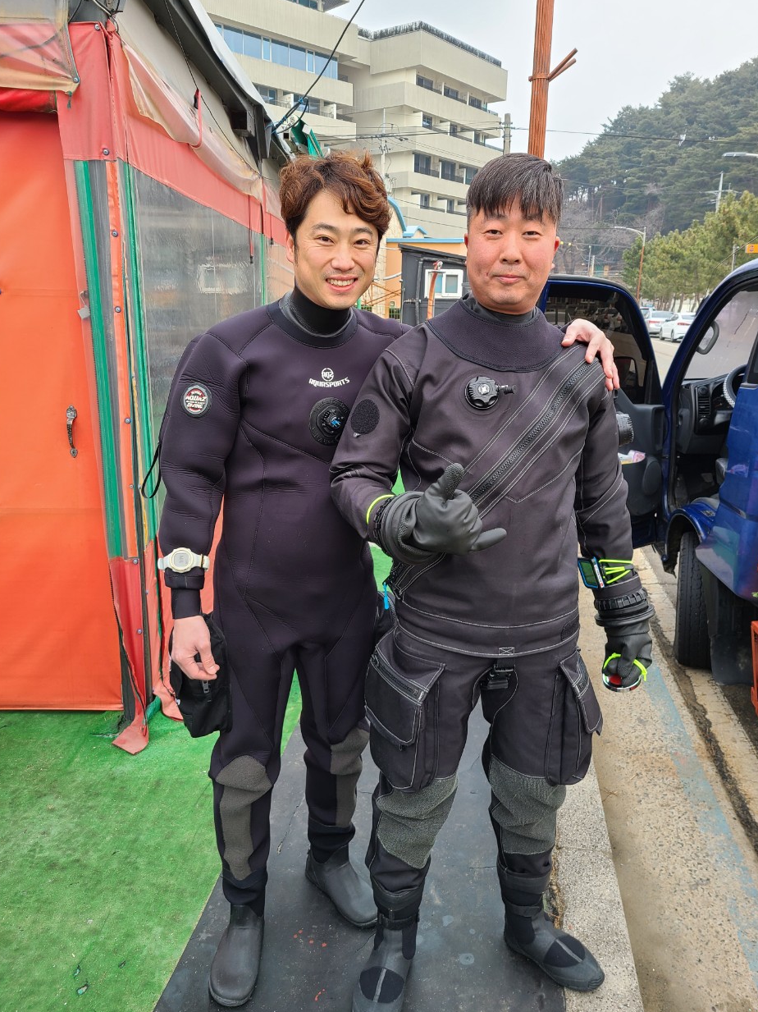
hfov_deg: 51.3
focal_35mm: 27
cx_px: 381
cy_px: 509
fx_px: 789
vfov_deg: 65.3
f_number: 1.8
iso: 40
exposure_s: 1/119
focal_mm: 5.4
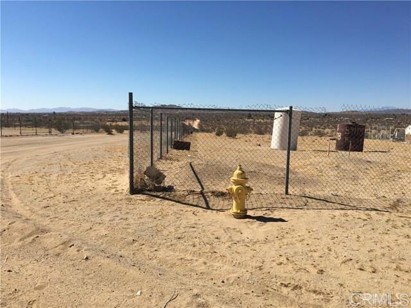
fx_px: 344
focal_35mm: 29
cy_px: 154
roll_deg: -0.5
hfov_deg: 61.7
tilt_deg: -4.8
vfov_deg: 48.2
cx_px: 206
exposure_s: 1/2653
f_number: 2.2
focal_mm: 4.15
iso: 25
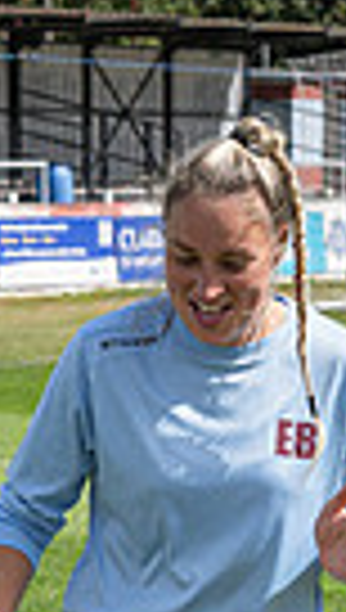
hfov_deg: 5.2
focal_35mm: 237
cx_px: 192
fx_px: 3846
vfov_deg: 9.0
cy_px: 622
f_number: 4
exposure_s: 1/1250
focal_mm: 35
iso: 200
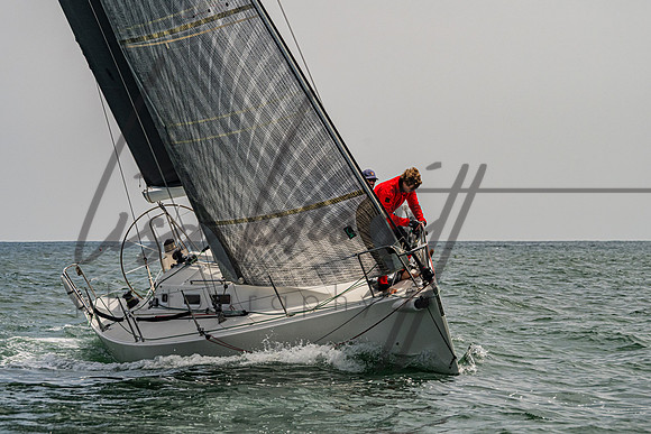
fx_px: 4126
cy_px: 159
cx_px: 328
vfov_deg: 6.0
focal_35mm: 228
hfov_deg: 9.0
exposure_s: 1/4000
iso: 500
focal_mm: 170
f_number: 8
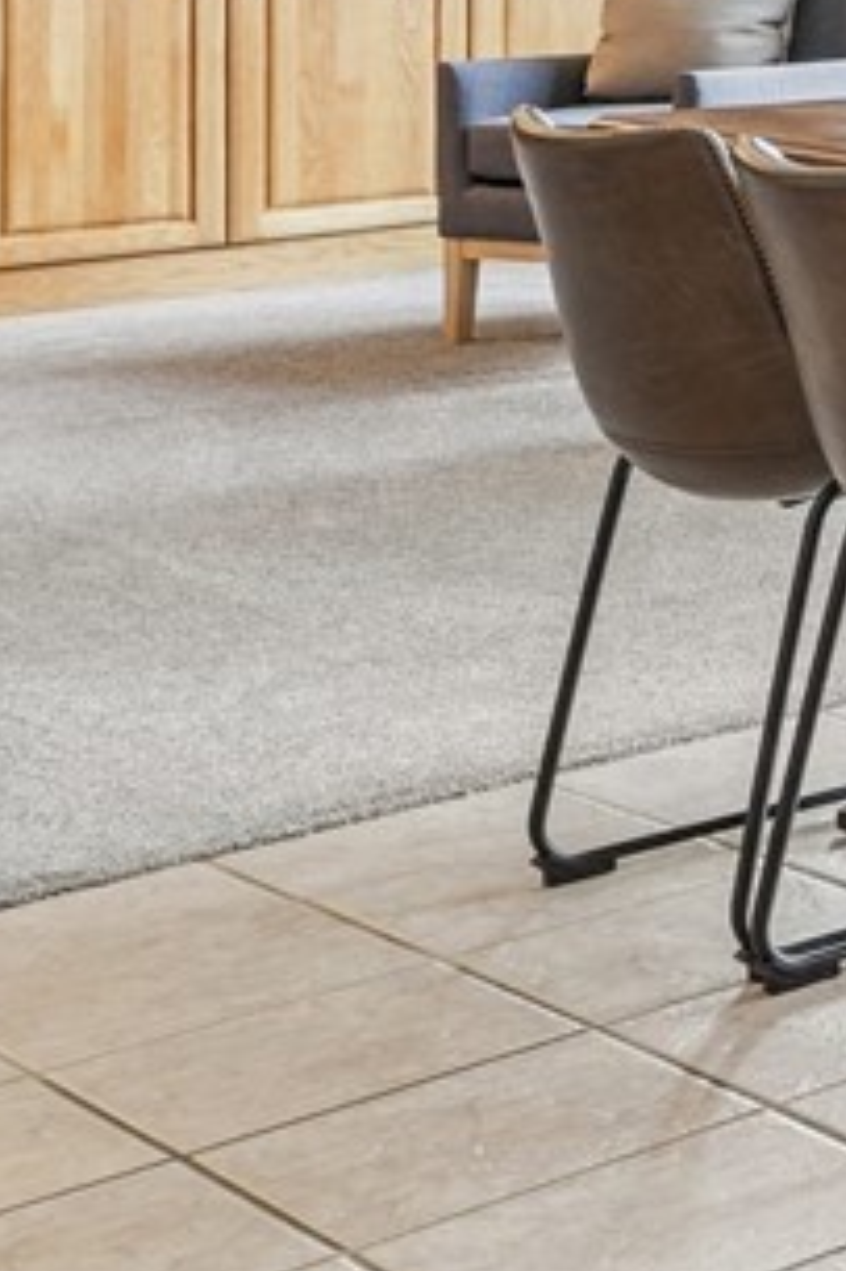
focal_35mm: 89
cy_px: -306
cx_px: 2723
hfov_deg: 10.1
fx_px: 3141
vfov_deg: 21.1
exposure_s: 1/13
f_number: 10
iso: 400
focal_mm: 16
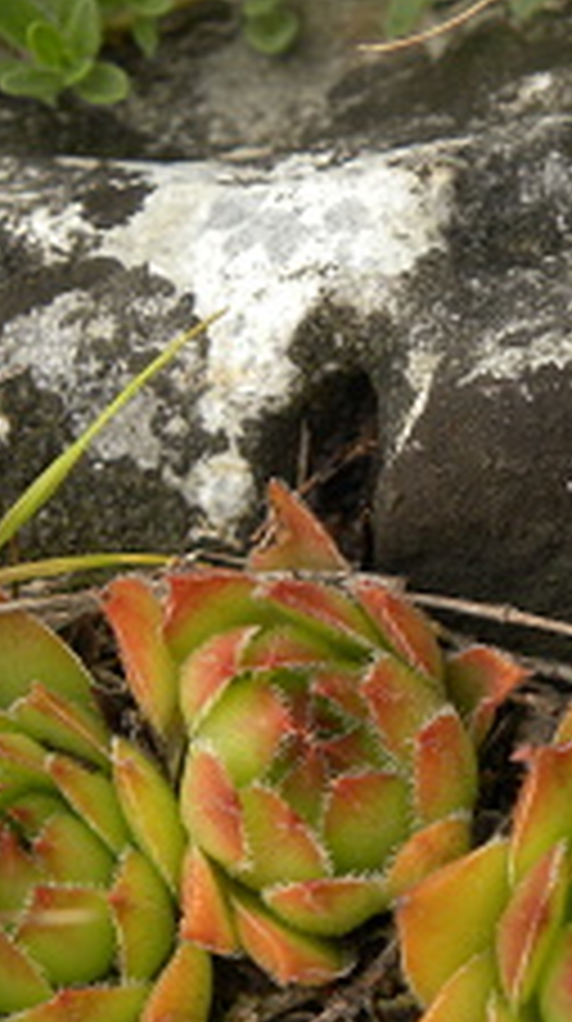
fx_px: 3249
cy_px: 806
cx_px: 243
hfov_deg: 10.1
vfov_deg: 17.7
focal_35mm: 120
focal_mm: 9.2
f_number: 4
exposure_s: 1/200
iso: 64
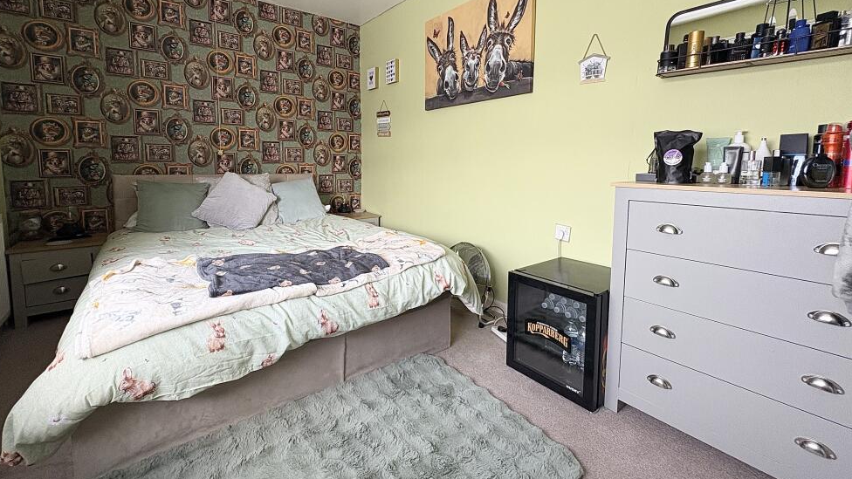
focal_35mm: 16
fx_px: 361
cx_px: 406
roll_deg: +0.3
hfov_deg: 99.3
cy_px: 191
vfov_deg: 66.4
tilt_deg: -3.7
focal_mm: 2.22
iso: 160
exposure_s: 1/99
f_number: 2.2
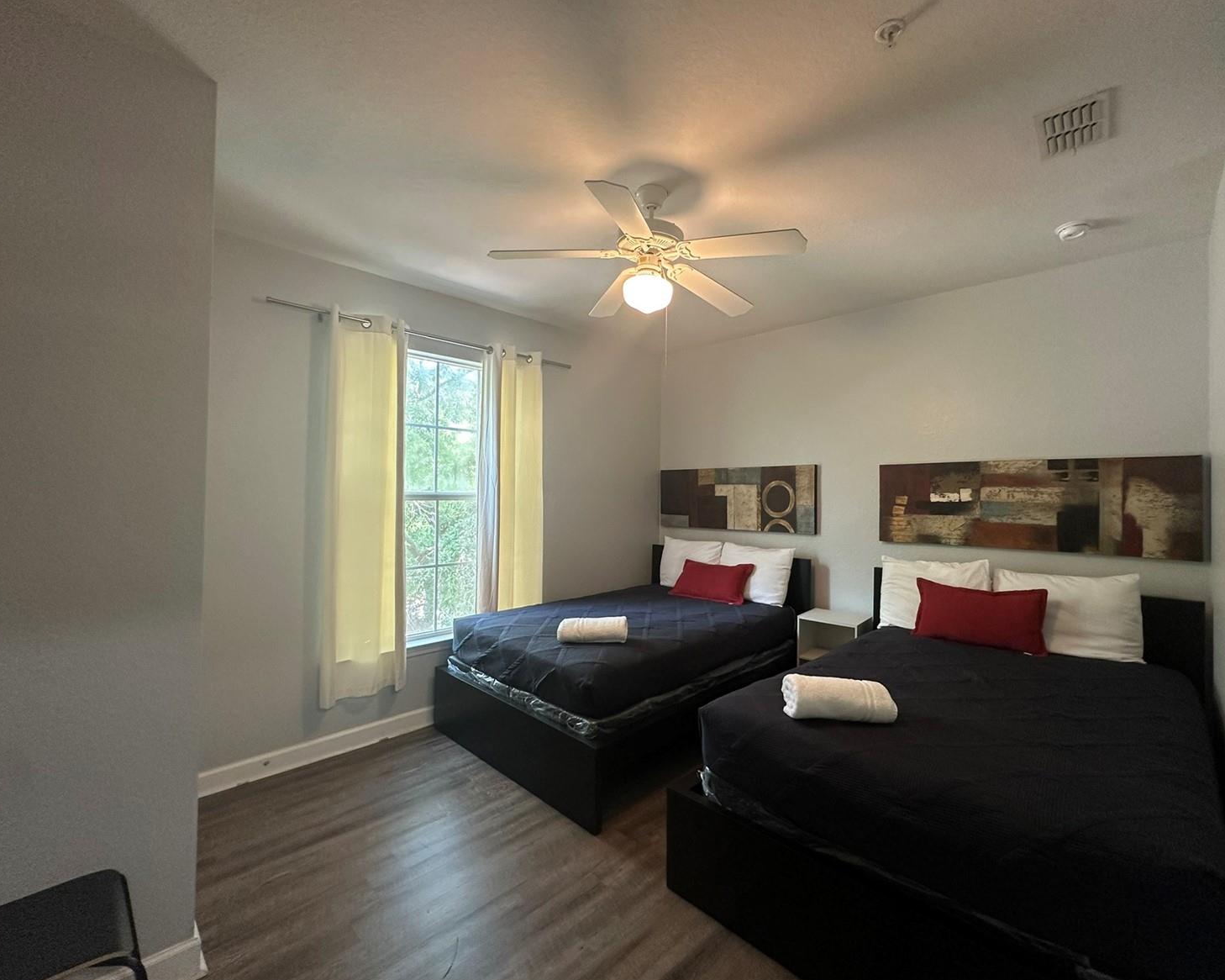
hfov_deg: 96.6
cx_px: 661
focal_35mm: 15
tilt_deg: +0.9
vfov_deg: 84.0
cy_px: 488
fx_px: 544
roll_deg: -1.2
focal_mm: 2.22
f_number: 2.2
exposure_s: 1/60
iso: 200
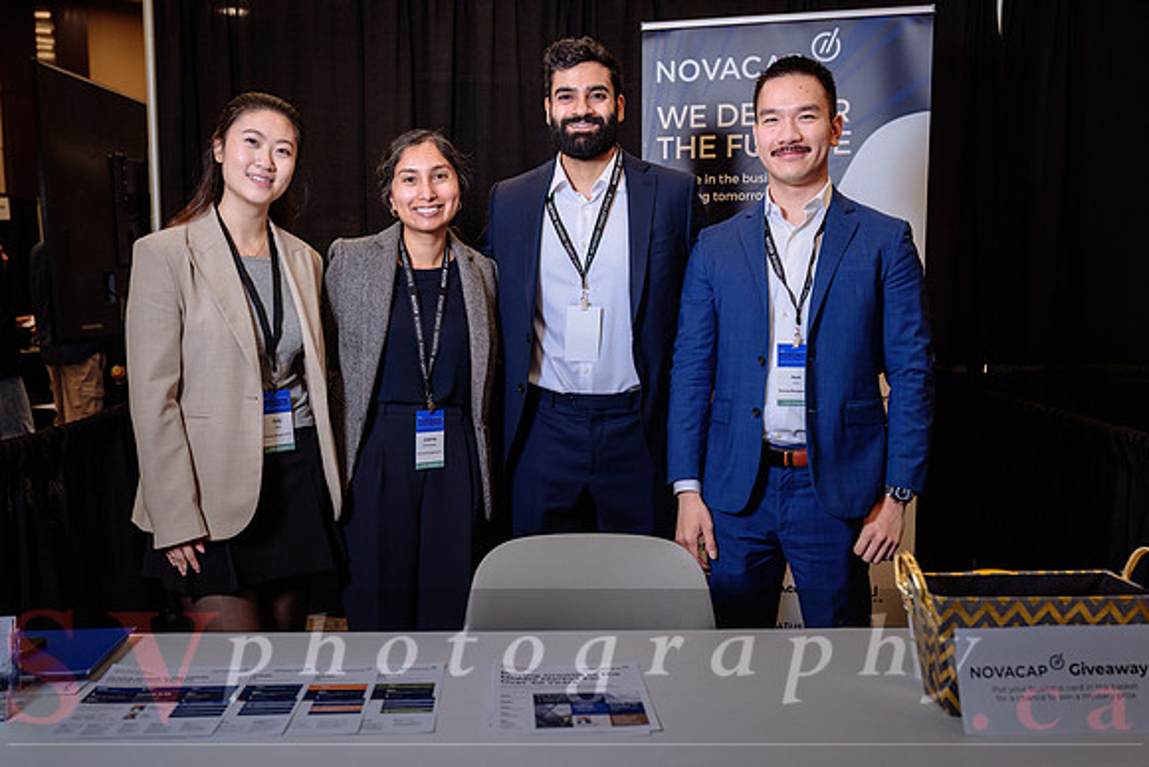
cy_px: 426
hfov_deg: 50.5
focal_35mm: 38
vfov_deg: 34.9
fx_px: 1219
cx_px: 578
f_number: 3.5
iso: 500
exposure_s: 1/200
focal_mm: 32.5
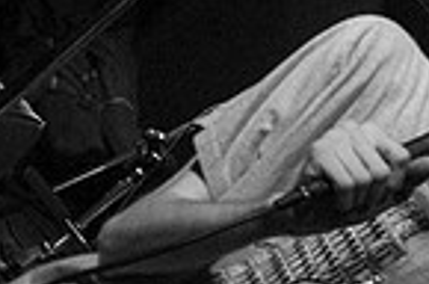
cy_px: 210
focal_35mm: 120
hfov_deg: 14.9
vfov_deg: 11.3
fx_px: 1427
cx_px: 769
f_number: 2.8
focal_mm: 20
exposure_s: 1/13
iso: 1600
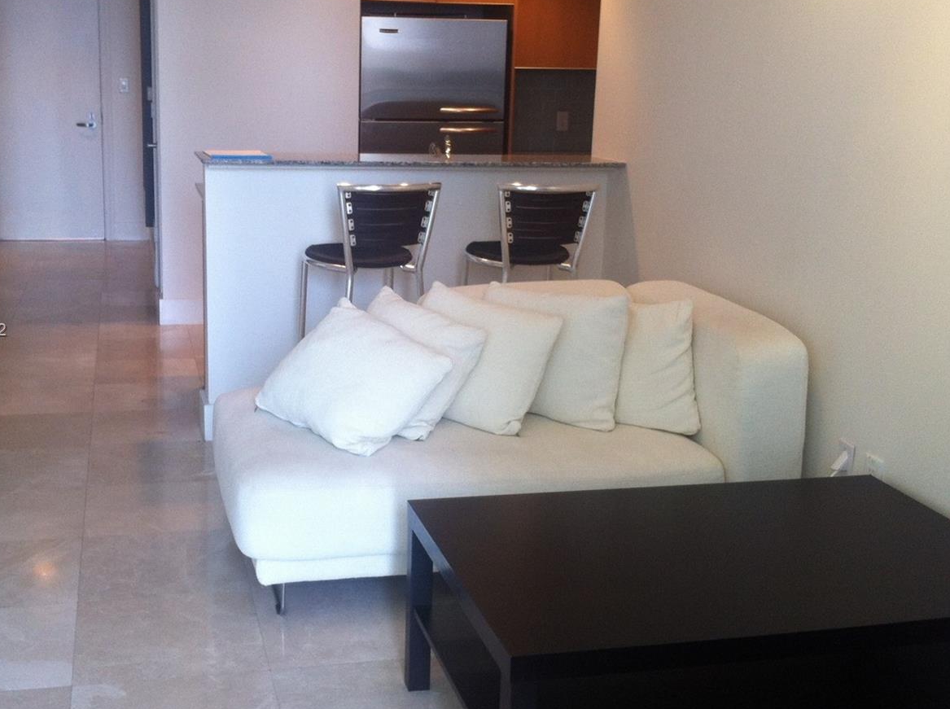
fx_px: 1315
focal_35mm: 48
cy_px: 331
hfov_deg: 39.6
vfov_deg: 30.2
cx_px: 397
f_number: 2.8
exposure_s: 1/30
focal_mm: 3.85
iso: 100
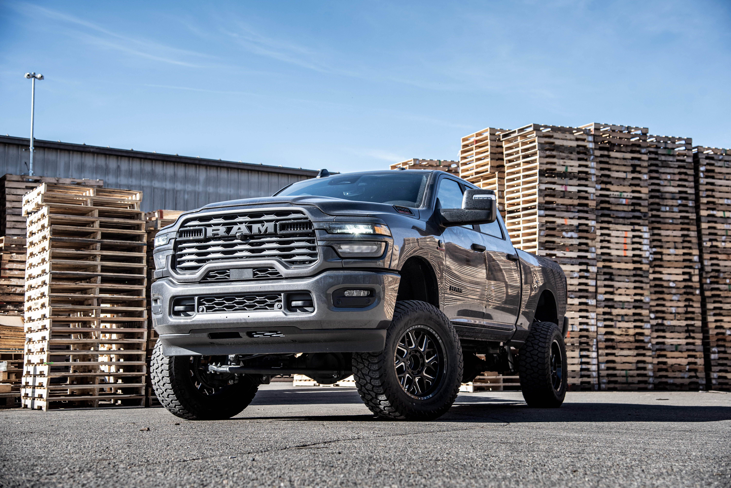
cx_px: 366
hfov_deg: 38.2
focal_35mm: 52
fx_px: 1056
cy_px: 244
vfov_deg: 26.0
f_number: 4.5
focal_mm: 52
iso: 720
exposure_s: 1/1250
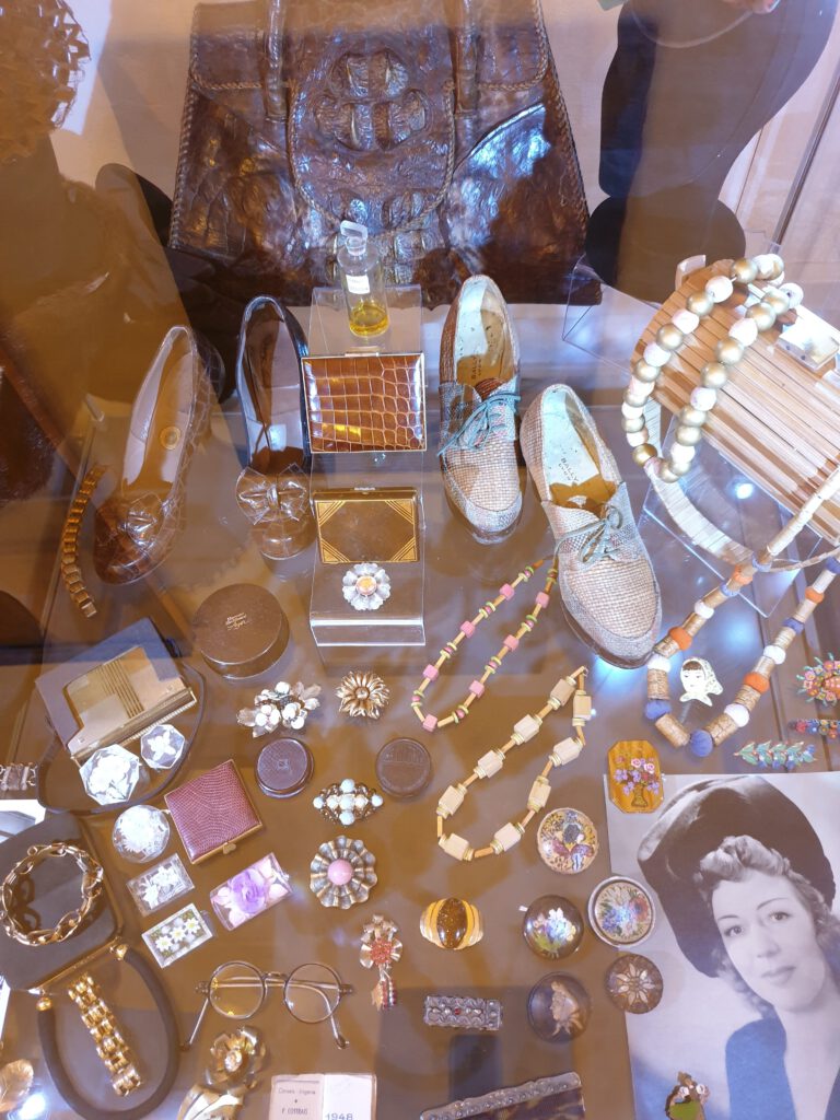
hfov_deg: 53.1
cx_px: 420
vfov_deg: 67.3
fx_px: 841
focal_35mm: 26
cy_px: 560
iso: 250
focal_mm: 4.3
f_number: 1.5
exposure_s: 1/33
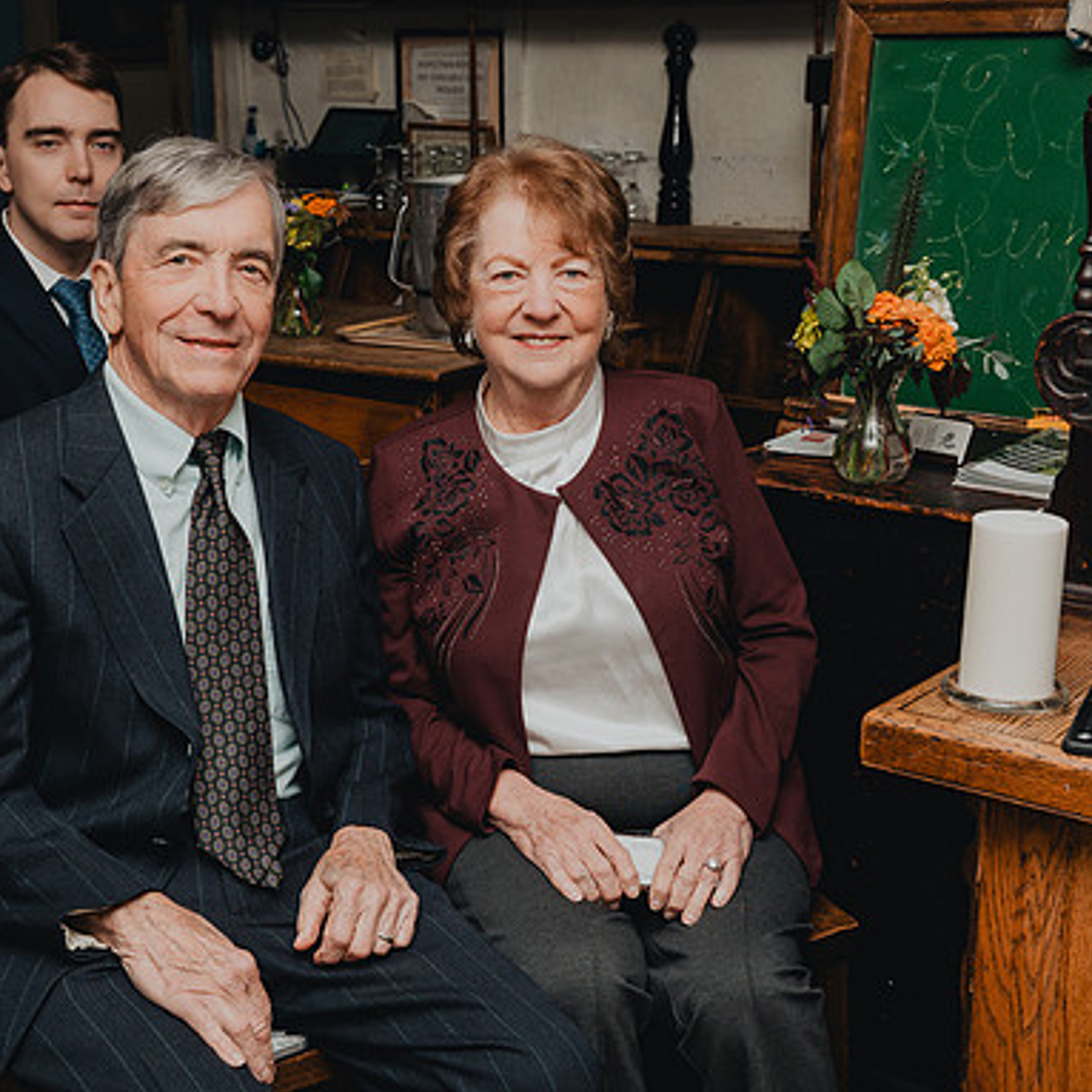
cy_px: 547
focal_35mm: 58
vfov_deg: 29.6
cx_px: 425
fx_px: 2070
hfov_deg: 29.5
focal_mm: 44
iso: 1000
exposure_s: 1/200
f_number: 6.3
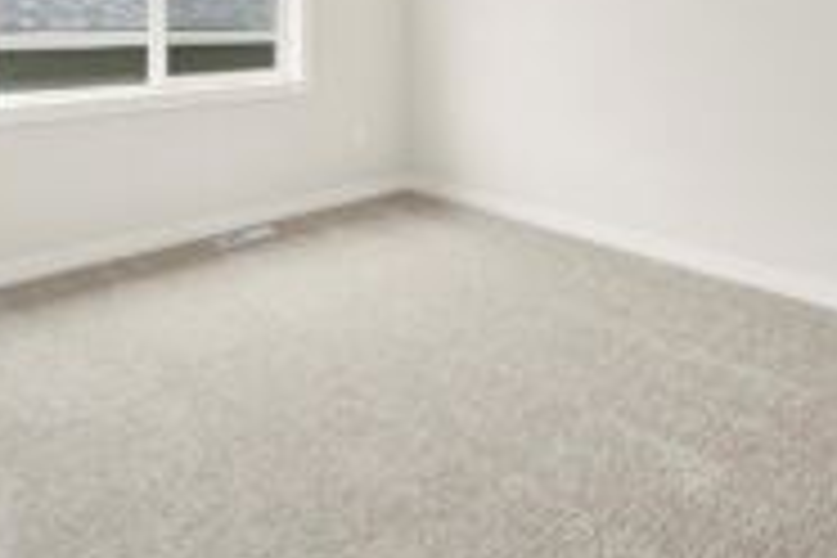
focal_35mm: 28
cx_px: 486
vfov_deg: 41.7
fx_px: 651
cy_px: 29
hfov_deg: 65.1
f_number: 6.3
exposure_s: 1/60
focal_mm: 13
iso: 125
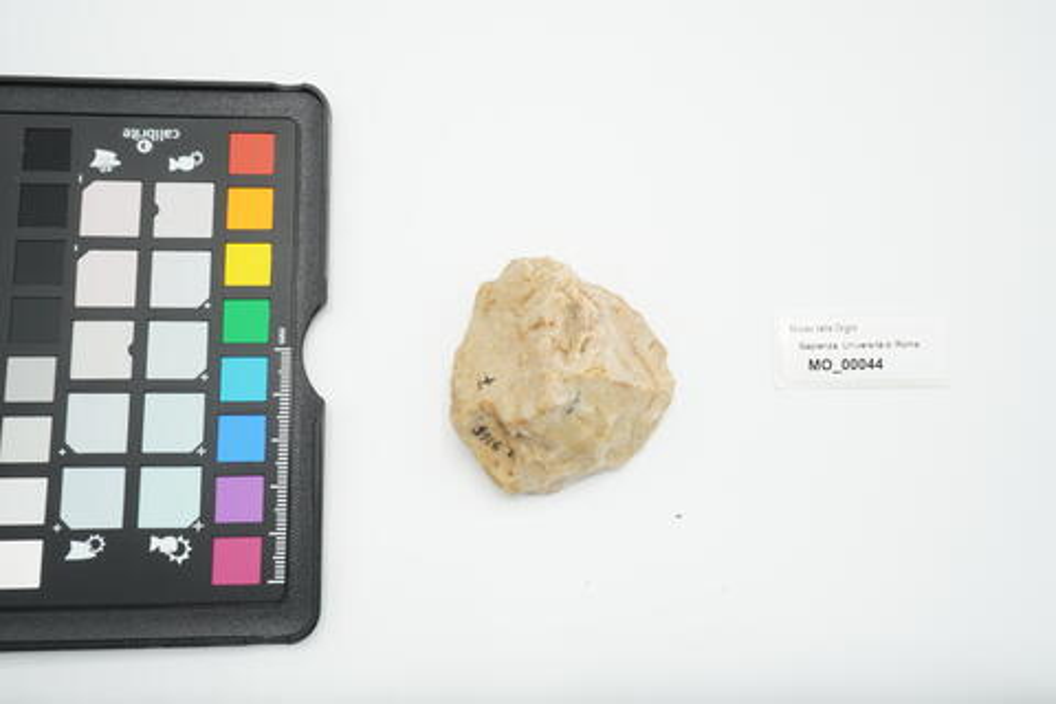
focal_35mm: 32
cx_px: 528
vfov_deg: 41.7
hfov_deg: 59.5
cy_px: 352
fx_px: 924
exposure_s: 1/10
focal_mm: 21
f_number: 14
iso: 100
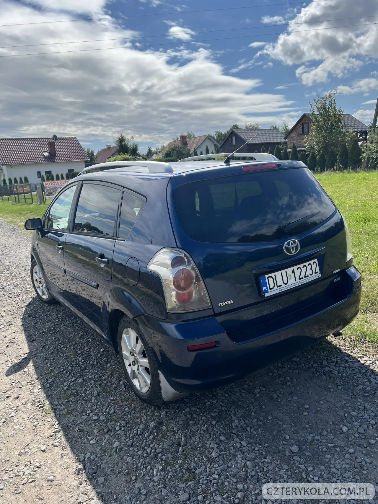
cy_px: 252
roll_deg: +4.9
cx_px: 189
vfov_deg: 67.3
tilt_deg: -12.0
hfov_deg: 53.1
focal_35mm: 26
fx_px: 379
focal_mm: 5.7
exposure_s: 1/5076
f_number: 1.5
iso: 50
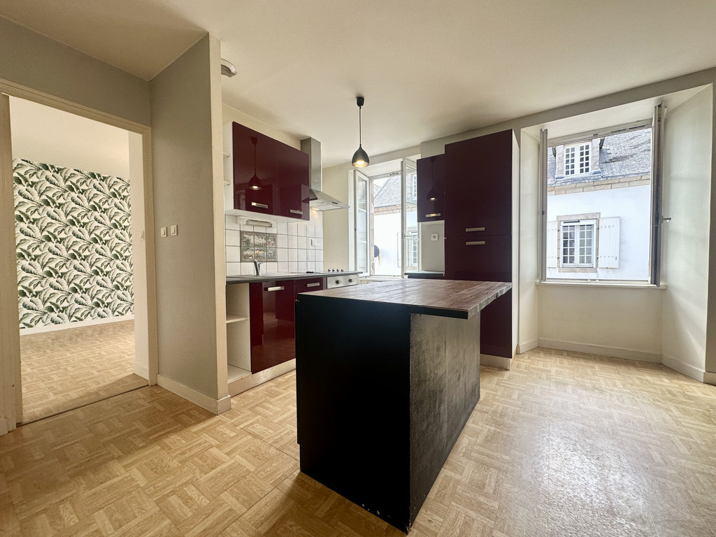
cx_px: 358
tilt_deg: -1.1
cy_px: 268
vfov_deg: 85.7
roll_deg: +0.3
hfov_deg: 102.1
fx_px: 290
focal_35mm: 14
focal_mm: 2.22
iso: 64
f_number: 2.2
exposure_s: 1/99
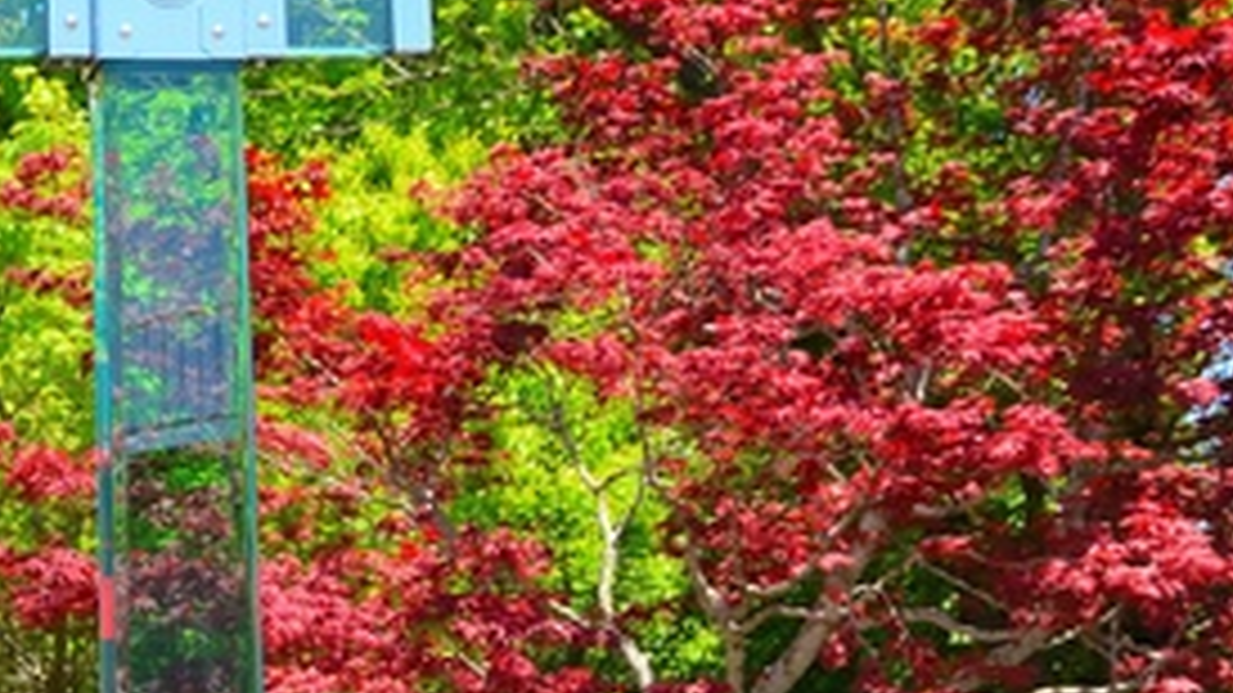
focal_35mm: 101
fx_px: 3301
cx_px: -500
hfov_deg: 19.1
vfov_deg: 12.0
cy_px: 335
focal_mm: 22
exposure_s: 1/1500
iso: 800
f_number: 5.6
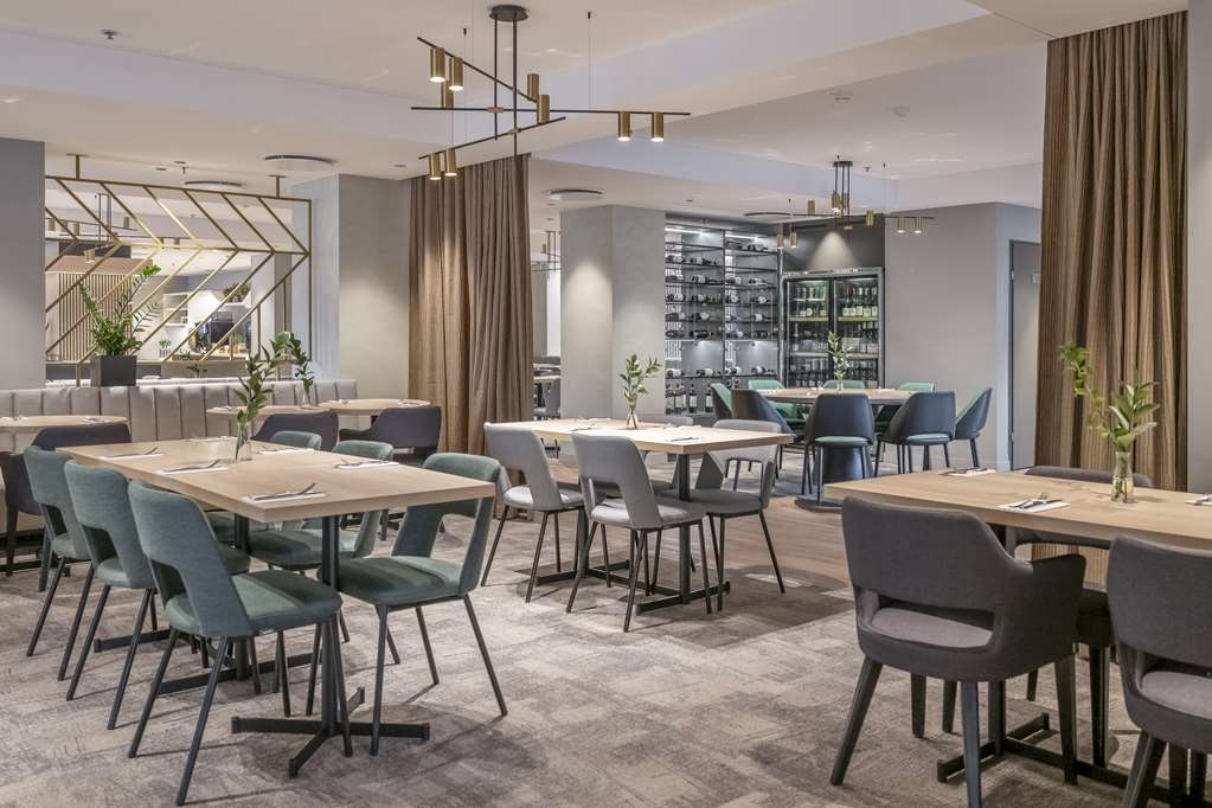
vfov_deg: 43.6
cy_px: 404
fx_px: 1010
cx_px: 606
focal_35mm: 30
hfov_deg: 61.9
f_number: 4
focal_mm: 30
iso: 1000
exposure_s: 1/60
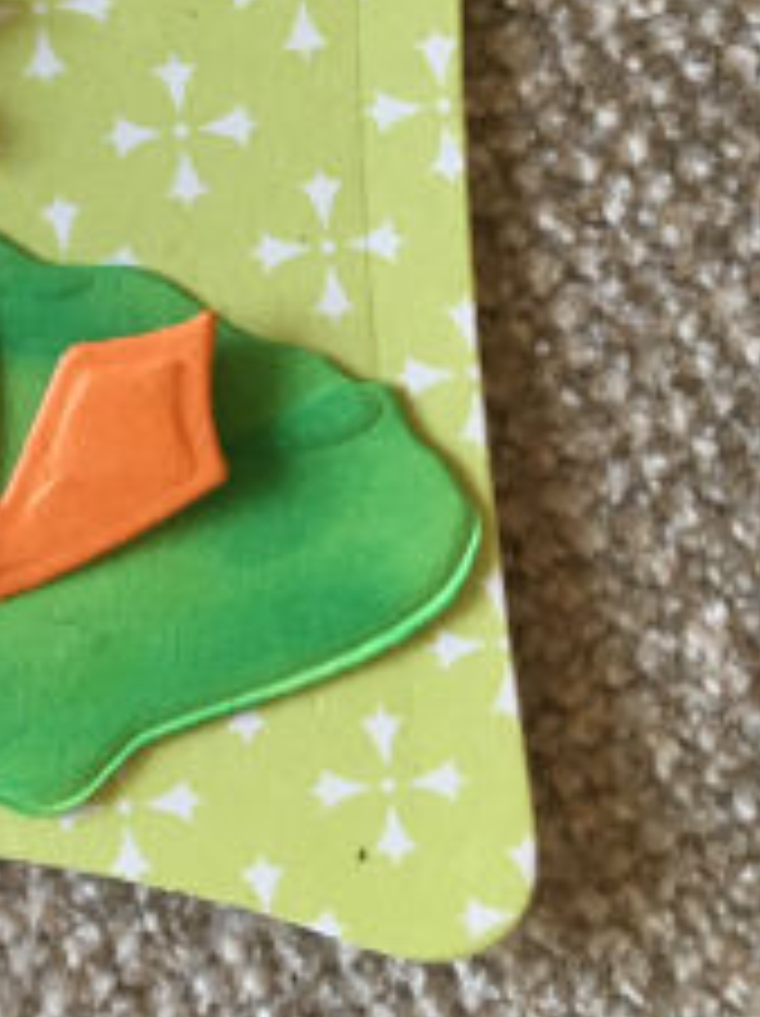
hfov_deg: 17.1
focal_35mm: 81
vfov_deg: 22.2
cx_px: -214
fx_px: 2376
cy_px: -223
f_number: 2.2
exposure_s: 1/33
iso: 40
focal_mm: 4.15
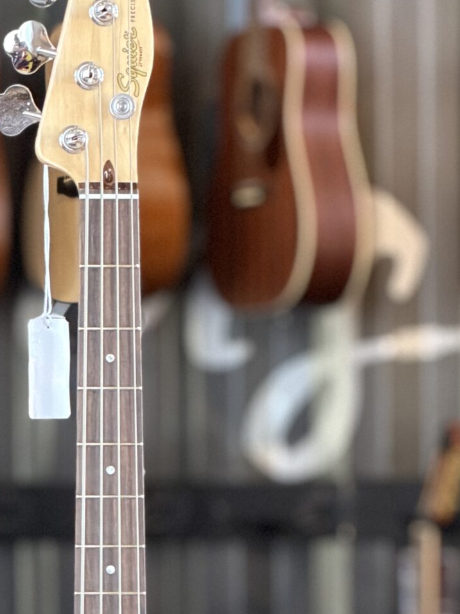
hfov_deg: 5.5
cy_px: 651
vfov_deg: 7.4
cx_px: 87
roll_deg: -1.0
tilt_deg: -3.1
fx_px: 4750
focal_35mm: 268
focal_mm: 16.89
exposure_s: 1/61
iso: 640
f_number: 2.8
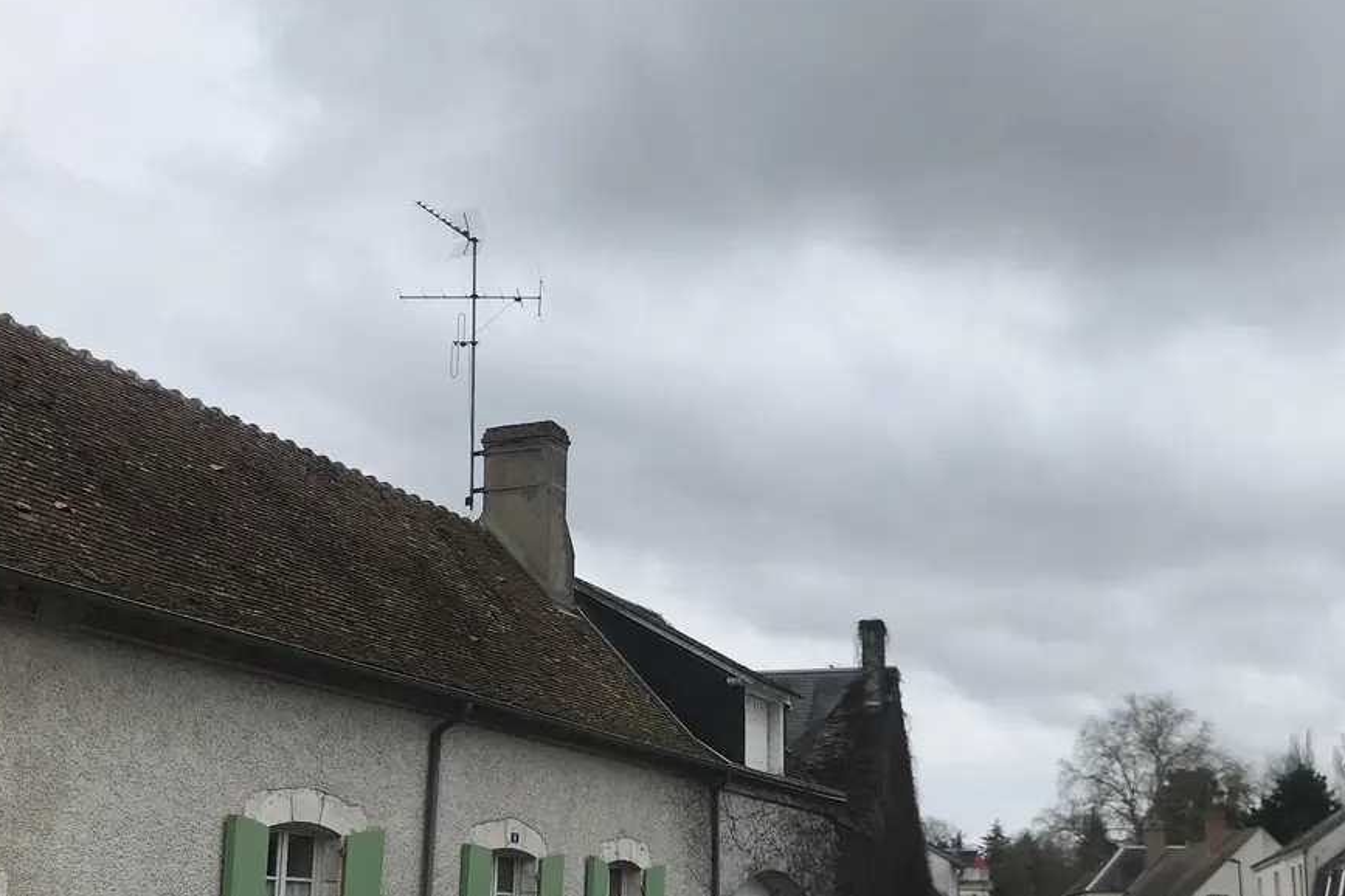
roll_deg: -0.4
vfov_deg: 30.8
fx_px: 1606
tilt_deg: +11.2
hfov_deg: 45.4
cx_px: 726
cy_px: 634
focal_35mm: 43
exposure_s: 1/1709
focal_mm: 3.99
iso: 20
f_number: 1.8
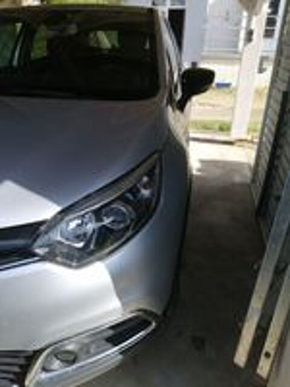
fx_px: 290
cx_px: 145
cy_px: 194
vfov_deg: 67.3
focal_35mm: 26
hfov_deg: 53.1
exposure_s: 1/790
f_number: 1.8
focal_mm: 3.6
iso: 50
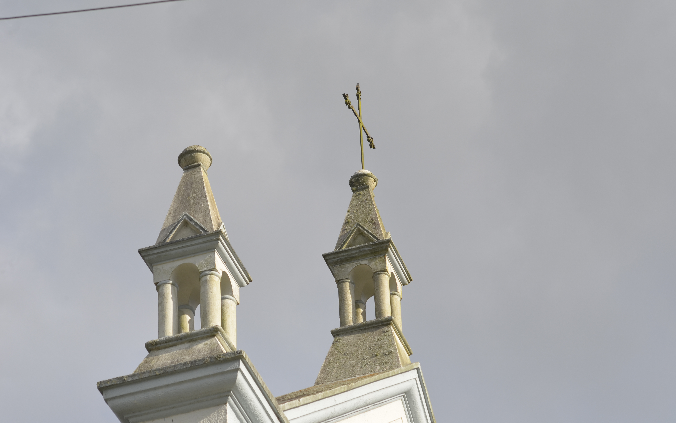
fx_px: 3095
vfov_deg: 7.8
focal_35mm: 168
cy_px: 205
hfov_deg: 12.5
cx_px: 338
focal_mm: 110
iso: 200
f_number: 7.1
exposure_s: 1/800
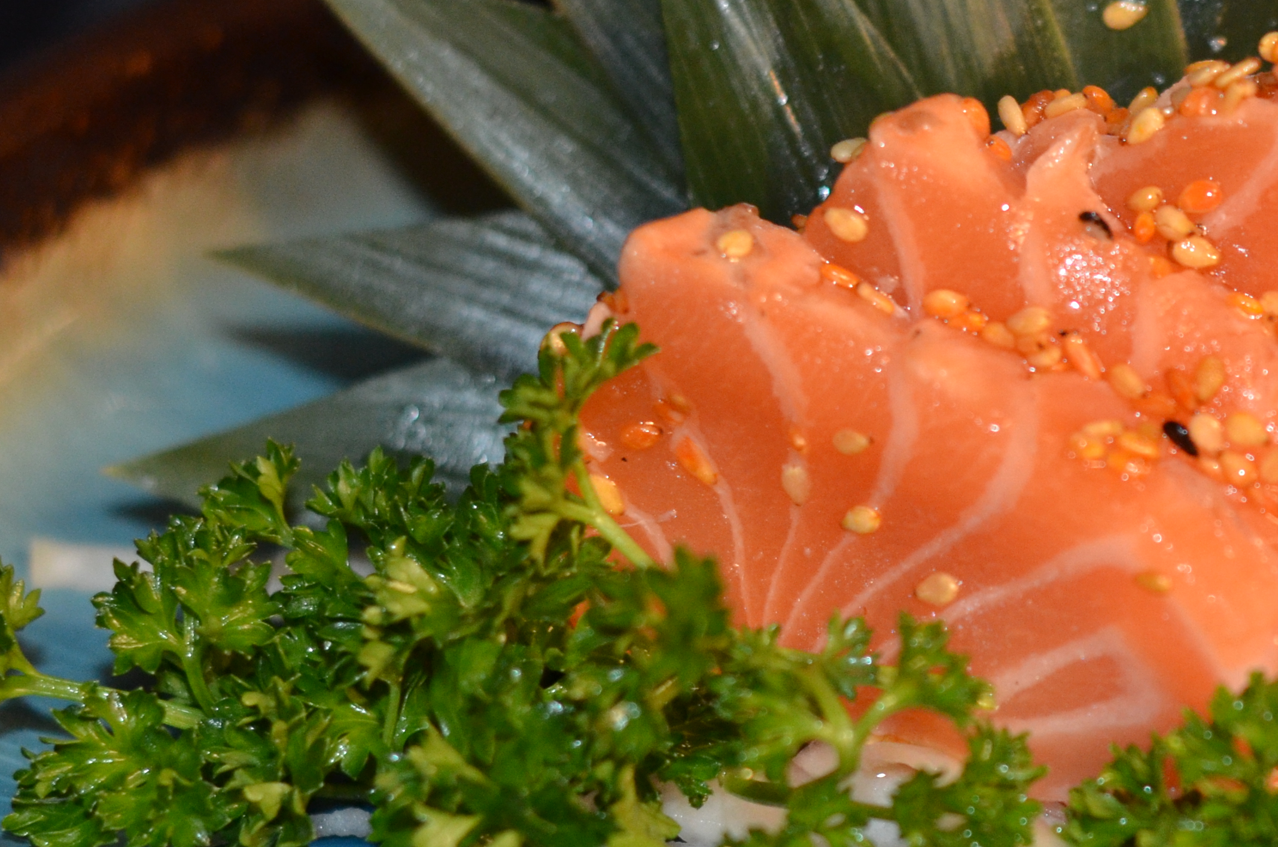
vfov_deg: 7.9
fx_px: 6129
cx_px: 1326
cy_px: 326
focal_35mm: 173
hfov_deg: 11.8
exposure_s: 1/60
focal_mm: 50
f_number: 2.8
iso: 800
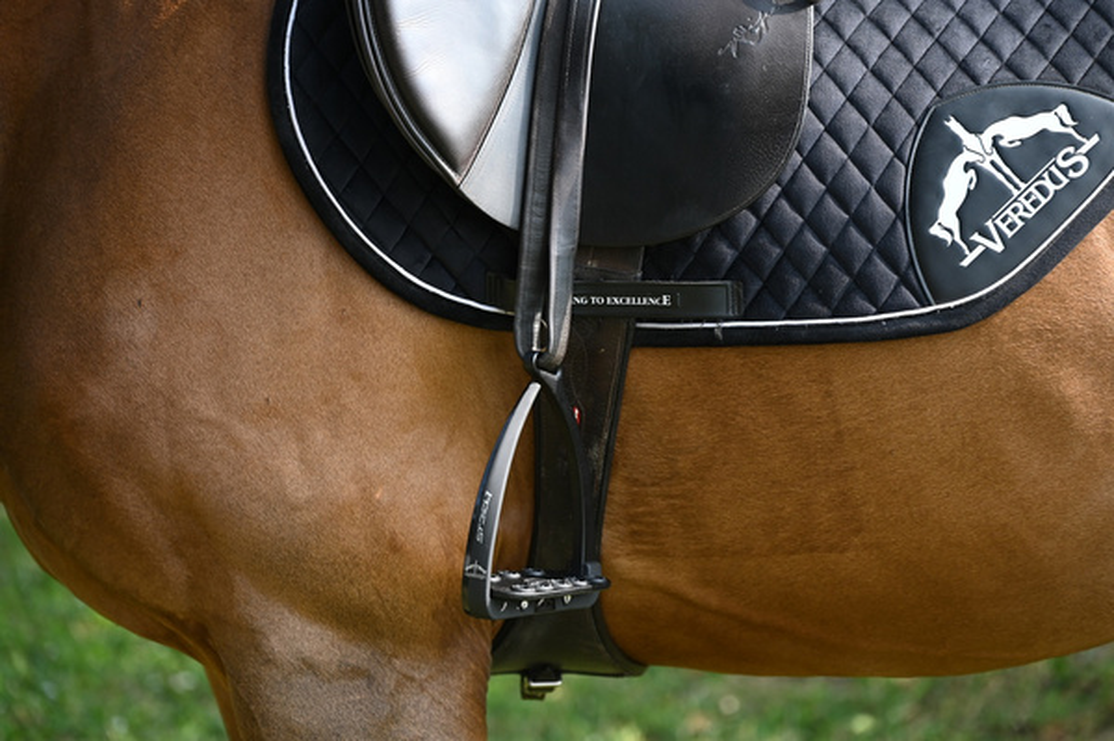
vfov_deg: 11.4
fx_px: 3710
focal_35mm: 120
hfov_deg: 17.1
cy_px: 370
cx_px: 557
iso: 400
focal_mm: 120
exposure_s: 1/640
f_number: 4
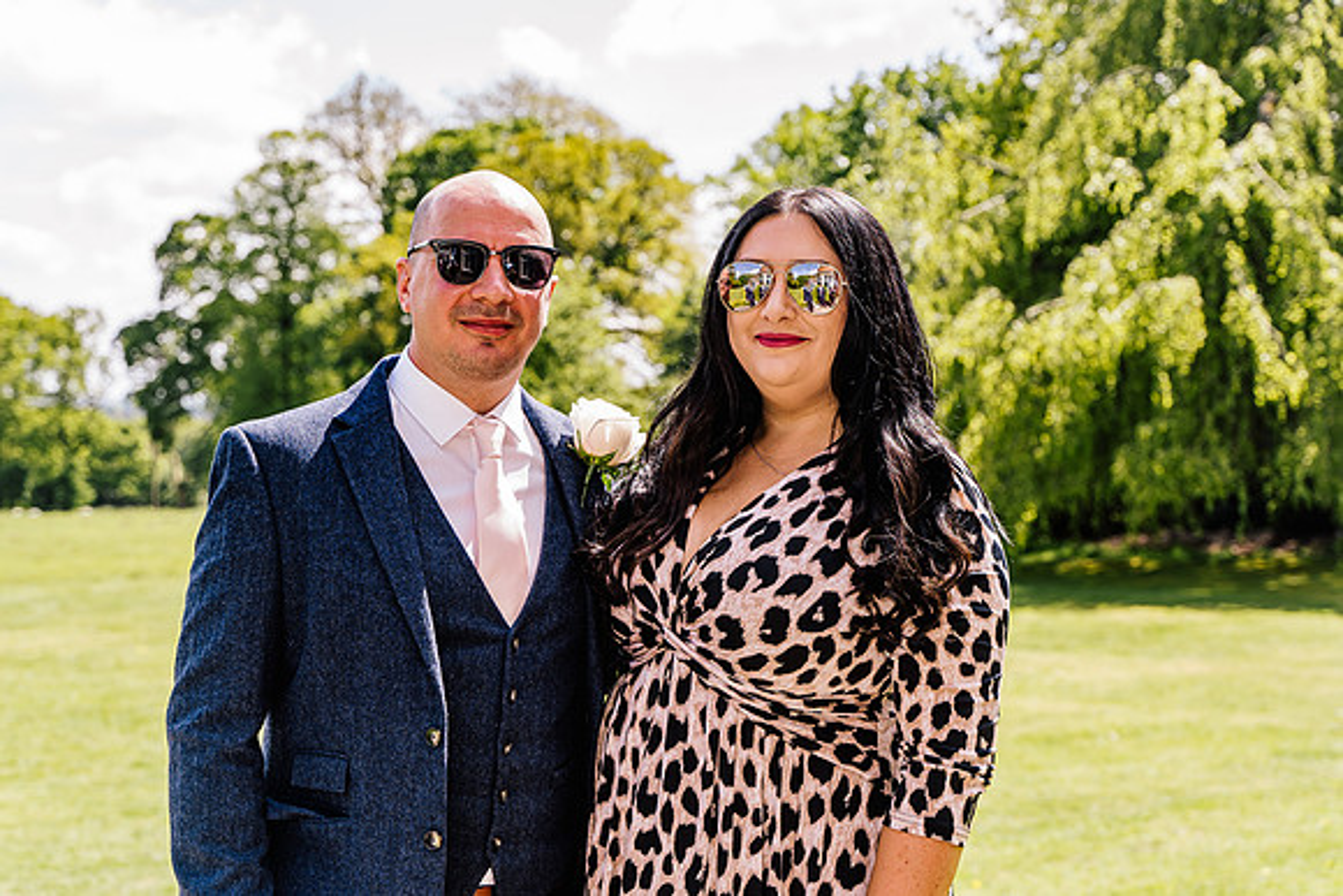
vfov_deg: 25.7
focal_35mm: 53
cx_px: 672
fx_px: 1965
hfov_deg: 37.7
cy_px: 448
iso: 125
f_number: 4.5
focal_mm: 52
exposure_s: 1/250
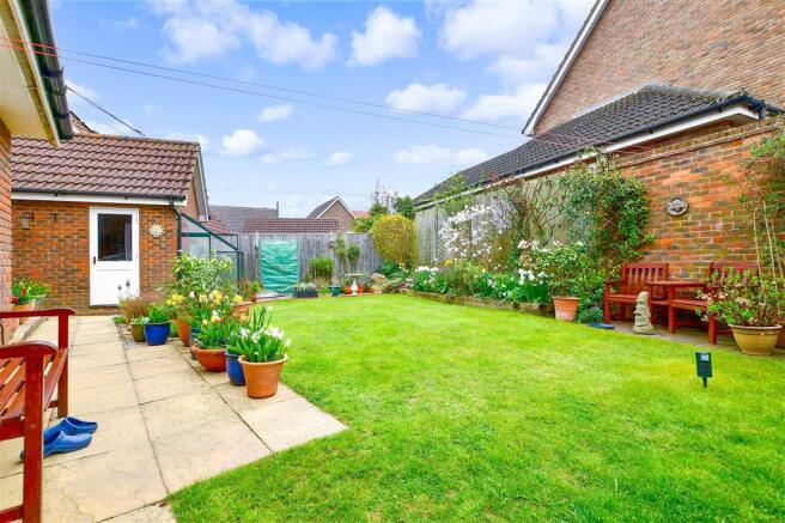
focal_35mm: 15
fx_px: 327
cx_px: 392
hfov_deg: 100.4
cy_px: 262
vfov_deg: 77.3
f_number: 8
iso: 160
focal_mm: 10
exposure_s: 1/160
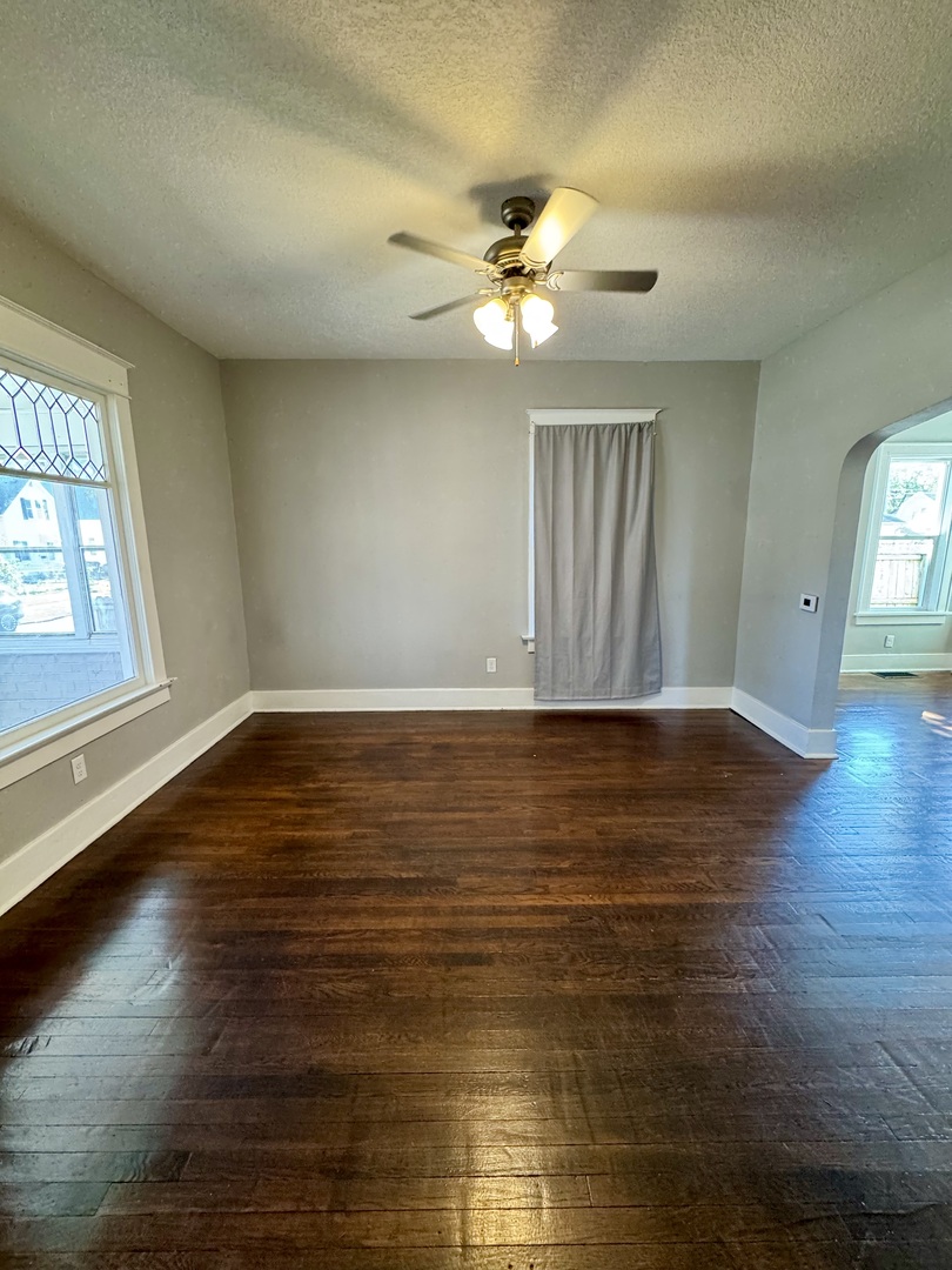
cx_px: 476
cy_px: 635
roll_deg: +1.8
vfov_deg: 102.1
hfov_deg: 85.7
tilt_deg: -9.9
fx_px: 513
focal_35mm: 14
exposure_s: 1/60
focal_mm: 2.22
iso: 400
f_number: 2.2
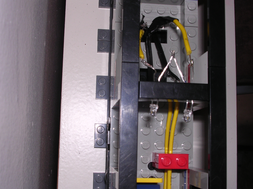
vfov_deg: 28.6
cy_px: 95
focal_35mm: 51
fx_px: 373
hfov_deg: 37.5
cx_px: 123
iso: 100
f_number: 6.2
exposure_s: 1/60.1
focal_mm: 7.5
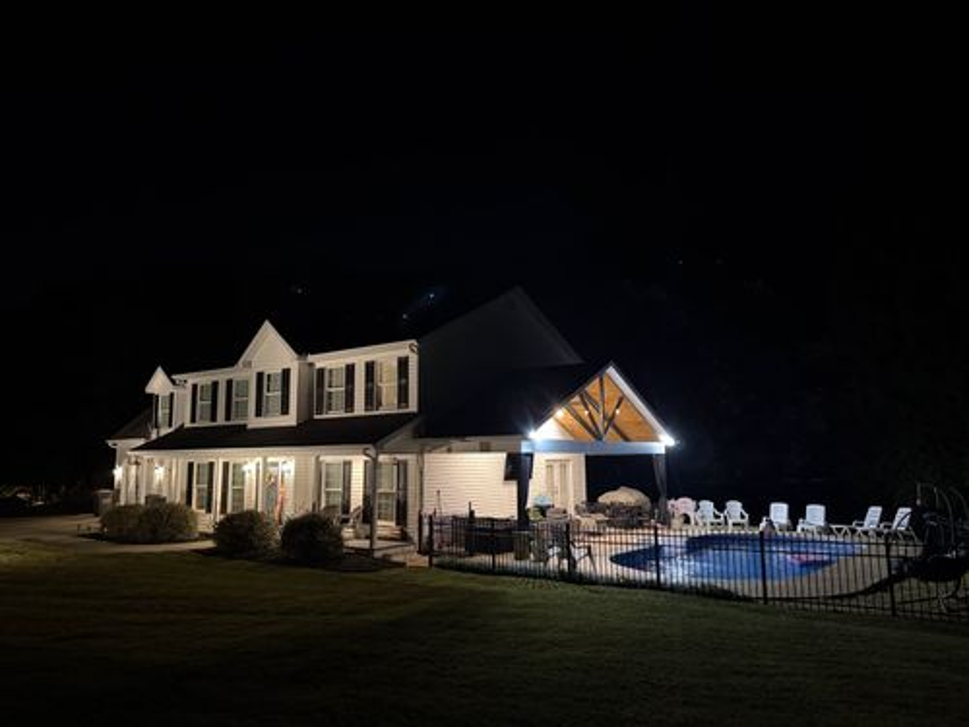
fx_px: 672
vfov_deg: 56.8
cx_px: 484
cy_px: 364
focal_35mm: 24
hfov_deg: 71.6
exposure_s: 1/30
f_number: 1.78
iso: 1250
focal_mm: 6.76
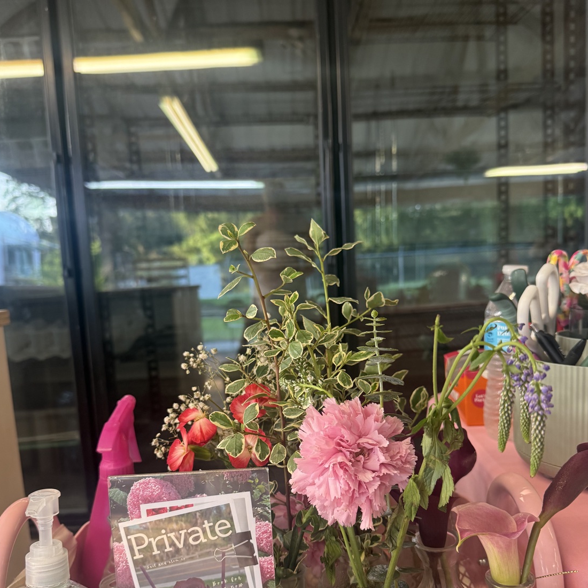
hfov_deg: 52.5
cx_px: 298
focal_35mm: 31
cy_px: 353
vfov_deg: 52.2
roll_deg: +1.6
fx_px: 596
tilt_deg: -10.0
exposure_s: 1/120
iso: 200
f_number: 1.78
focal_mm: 6.76
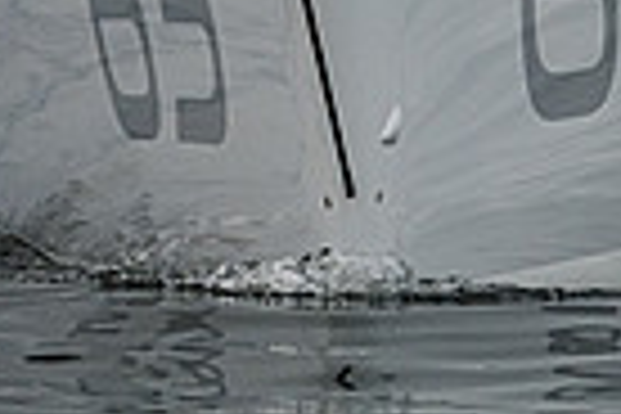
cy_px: -632
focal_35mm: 768
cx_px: 768
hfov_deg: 2.7
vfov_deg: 1.8
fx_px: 13247
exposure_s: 1/3200
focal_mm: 150
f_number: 7.1
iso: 800
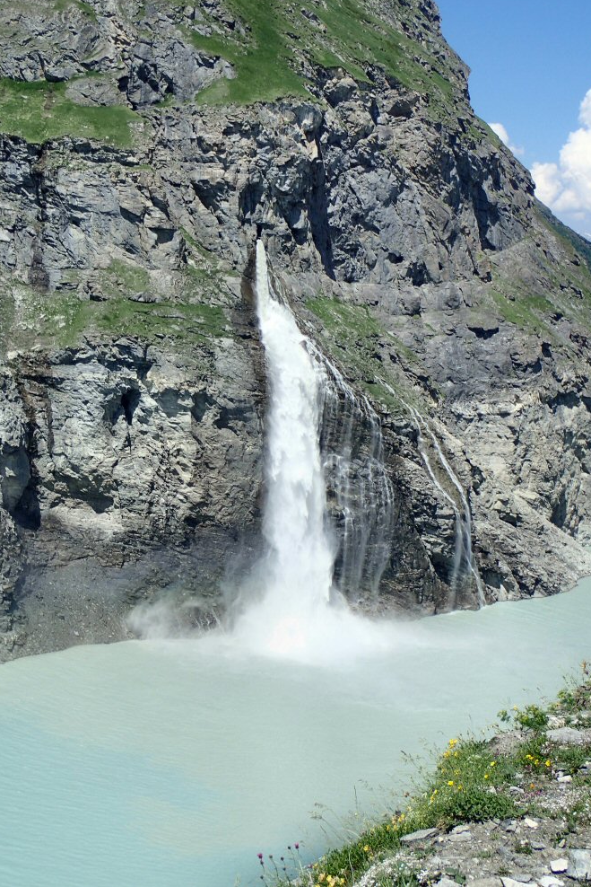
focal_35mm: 60
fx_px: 1477
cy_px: 441
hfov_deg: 22.6
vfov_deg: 33.4
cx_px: 291
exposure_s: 1/500
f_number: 5
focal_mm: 10.29
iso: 100
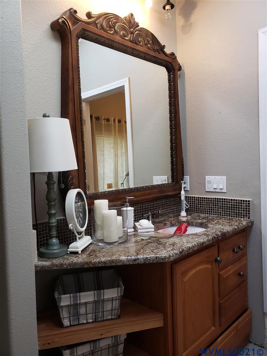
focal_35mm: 26
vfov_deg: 67.3
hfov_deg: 53.1
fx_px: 267
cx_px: 134
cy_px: 178
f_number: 2.4
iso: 250
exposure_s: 1/60
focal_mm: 4.3
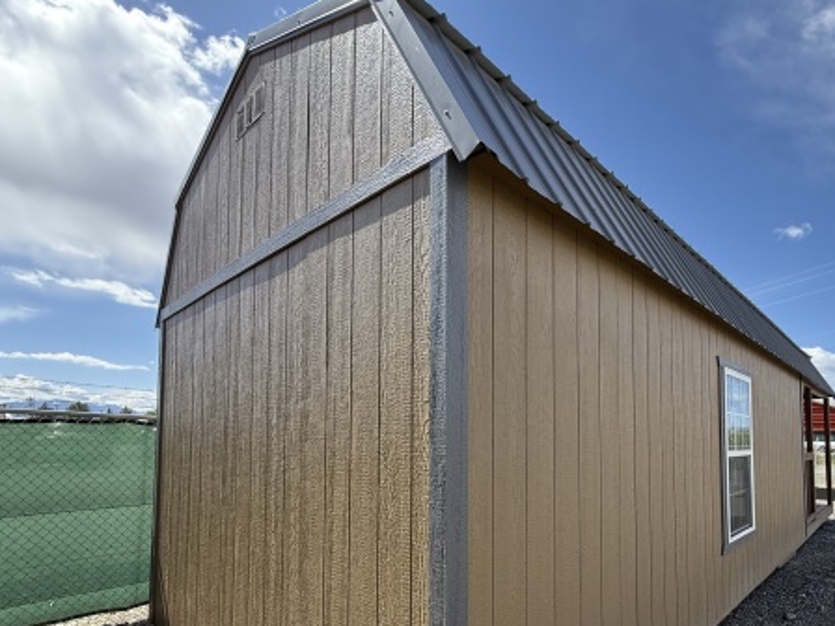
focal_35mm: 20
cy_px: 423
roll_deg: -0.9
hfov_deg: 80.4
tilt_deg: +3.7
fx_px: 482
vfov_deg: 64.1
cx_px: 516
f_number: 2.2
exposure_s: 1/631
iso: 50
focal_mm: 2.22
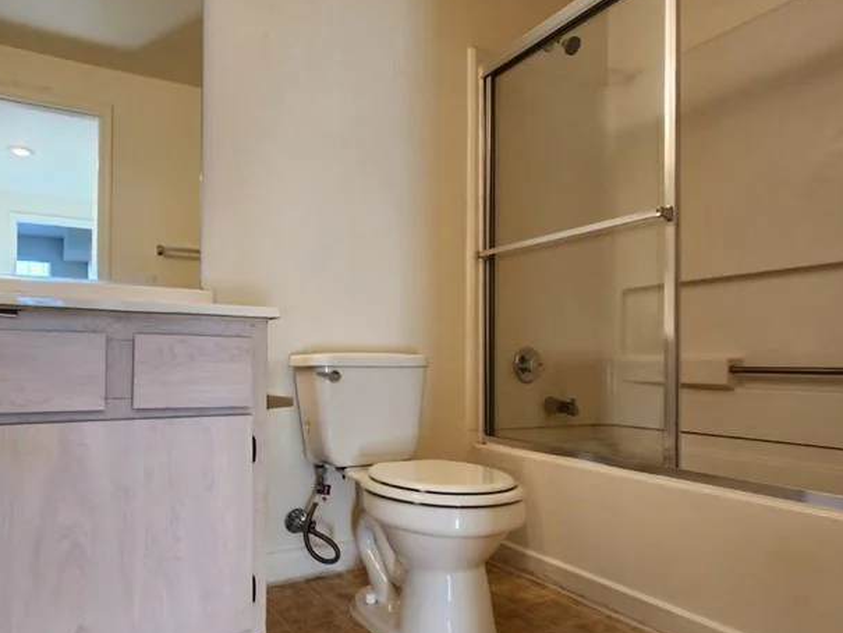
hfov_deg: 75.7
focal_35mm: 22
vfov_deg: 60.8
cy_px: 361
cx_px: 344
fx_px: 536
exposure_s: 1/60
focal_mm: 2.2
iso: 125
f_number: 2.2
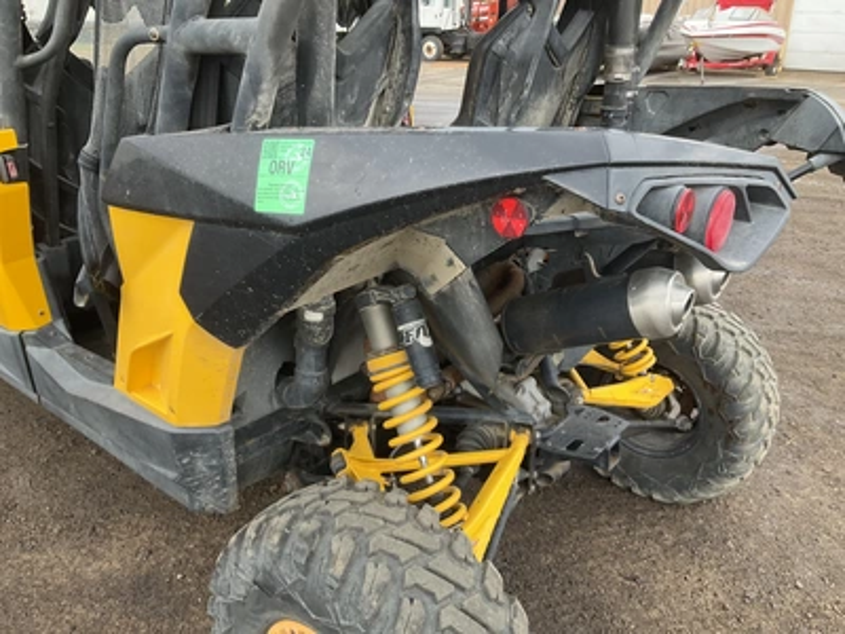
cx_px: 422
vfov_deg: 48.2
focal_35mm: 29
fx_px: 708
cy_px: 317
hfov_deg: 61.7
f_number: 1.8
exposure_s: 1/192
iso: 20
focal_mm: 3
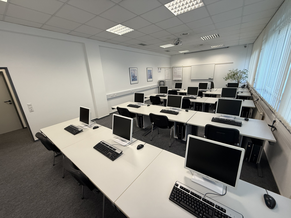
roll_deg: +3.5
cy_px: 109
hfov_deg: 102.1
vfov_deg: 85.7
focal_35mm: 14
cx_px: 146
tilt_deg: -16.1
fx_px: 118
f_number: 2.2
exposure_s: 1/50
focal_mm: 2.22
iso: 200
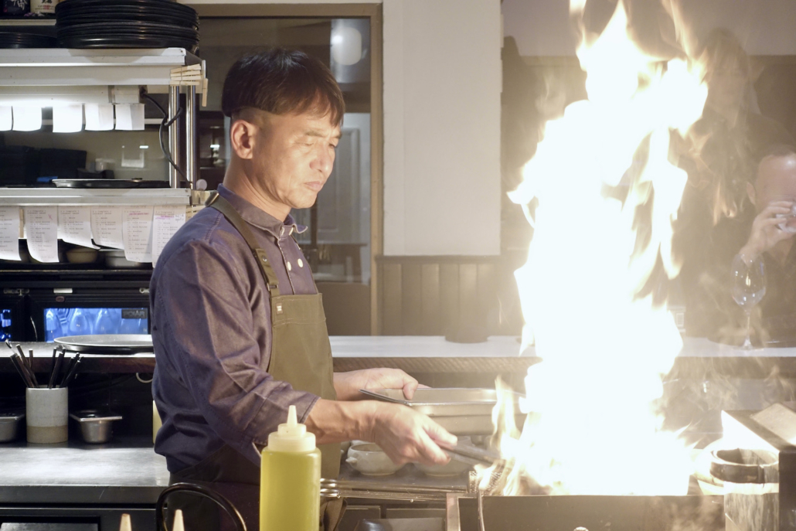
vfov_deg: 19.5
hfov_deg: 28.8
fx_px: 1548
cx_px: 398
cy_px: 266
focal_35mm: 70
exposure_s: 1/80
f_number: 2.8
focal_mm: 25.7
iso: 800
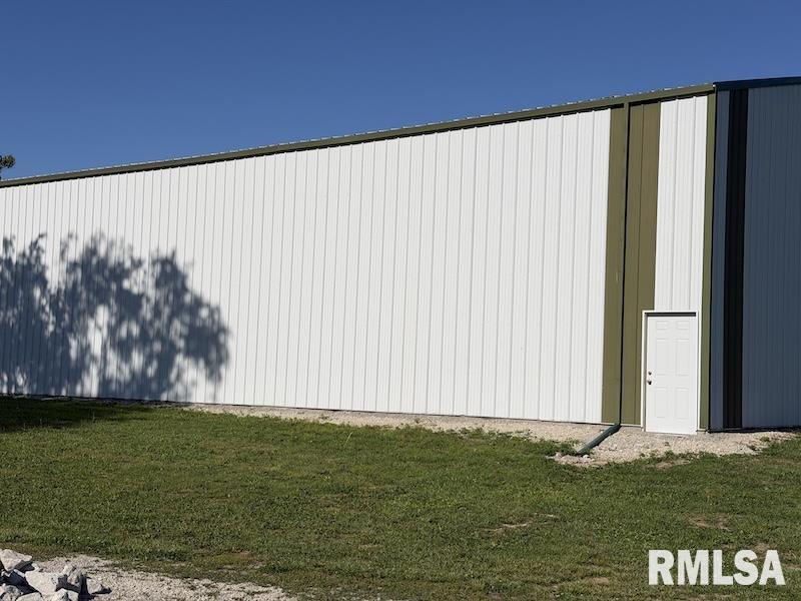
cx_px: 400
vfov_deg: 30.3
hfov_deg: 39.7
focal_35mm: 48
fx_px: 1111
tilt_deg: +3.9
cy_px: 300
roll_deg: -1.1
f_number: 1.78
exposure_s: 1/20408
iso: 80
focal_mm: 6.76
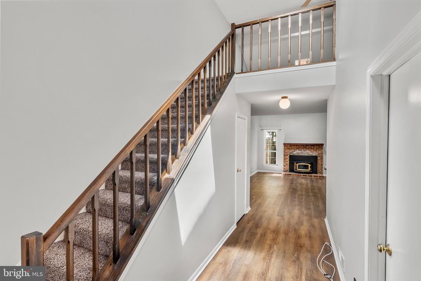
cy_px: 140
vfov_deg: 70.5
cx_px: 210
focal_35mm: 17
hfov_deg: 93.2
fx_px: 199
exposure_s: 1/3
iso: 1000
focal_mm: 17
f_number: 8
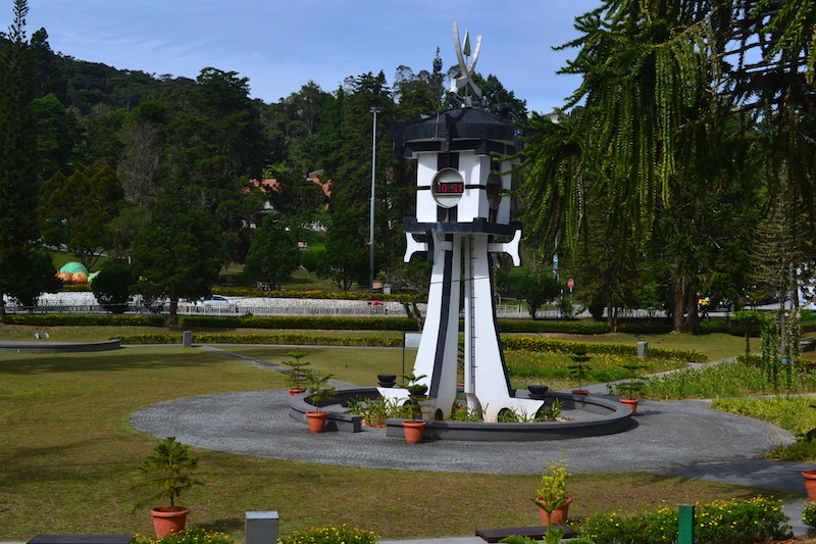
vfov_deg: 28.1
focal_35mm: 48
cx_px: 408
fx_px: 1088
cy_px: 272
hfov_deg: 41.1
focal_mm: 32
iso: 320
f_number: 11
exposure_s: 1/500
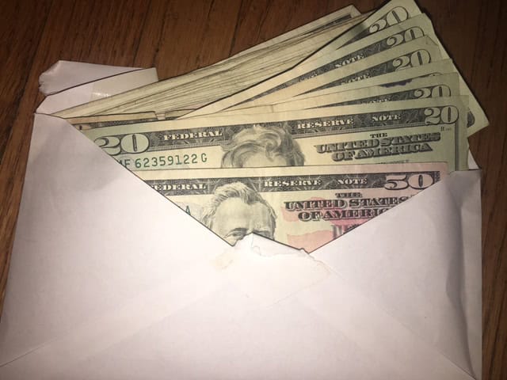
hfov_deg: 61.7
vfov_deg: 48.2
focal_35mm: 29
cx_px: 254
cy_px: 190
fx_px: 425
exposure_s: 1/214
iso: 25
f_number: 2.2
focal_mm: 4.2
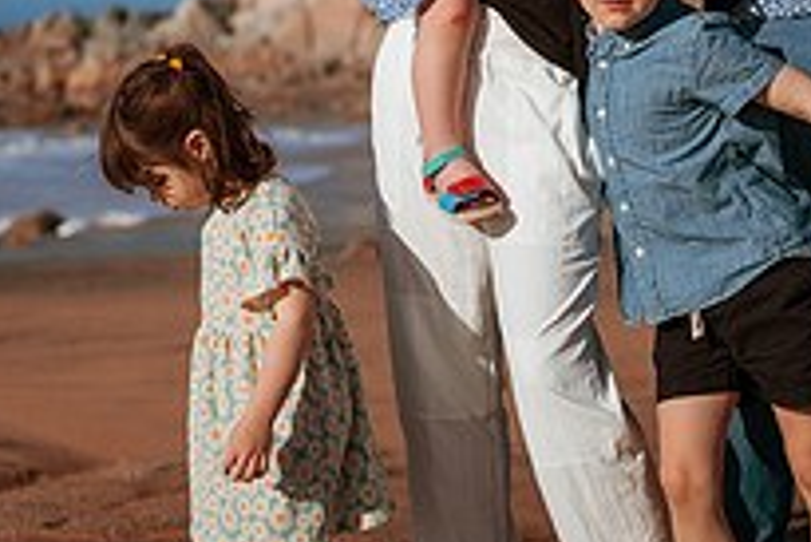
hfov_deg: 20.6
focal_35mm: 99
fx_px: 2232
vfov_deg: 13.8
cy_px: 129
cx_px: 368
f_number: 1.8
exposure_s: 1/8000
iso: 50
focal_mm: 35
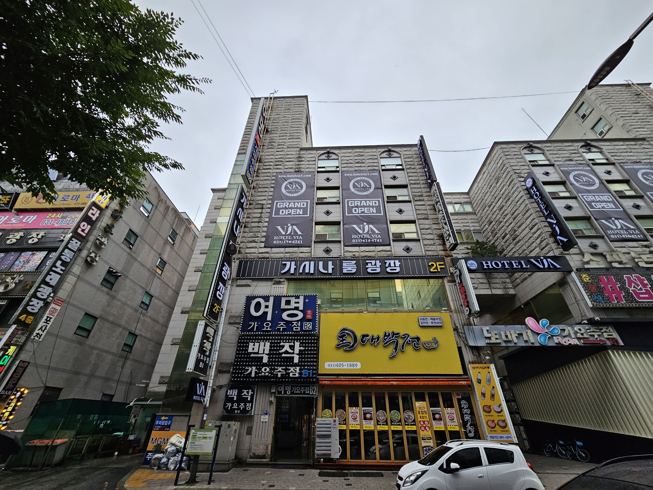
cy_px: 245
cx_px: 326
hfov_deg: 106.2
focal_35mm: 13
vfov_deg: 89.9
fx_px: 245
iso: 100
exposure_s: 1/207
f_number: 2.2
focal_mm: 2.2
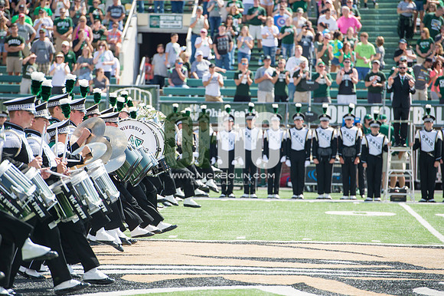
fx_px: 2465
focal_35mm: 200
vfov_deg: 6.9
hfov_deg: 10.3
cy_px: 148
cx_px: 222
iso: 200
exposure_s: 1/1000
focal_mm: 200
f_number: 4.5
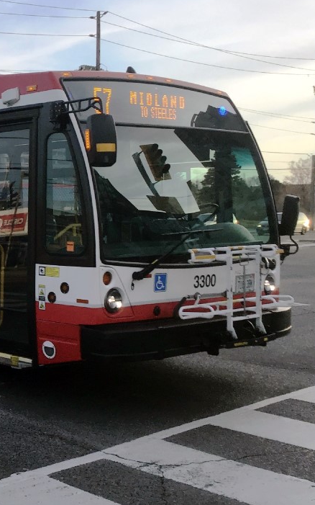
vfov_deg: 41.8
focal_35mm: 48
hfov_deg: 24.8
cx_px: -43
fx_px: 659
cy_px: 270
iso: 25
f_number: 2.4
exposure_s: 1/522
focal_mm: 3.3
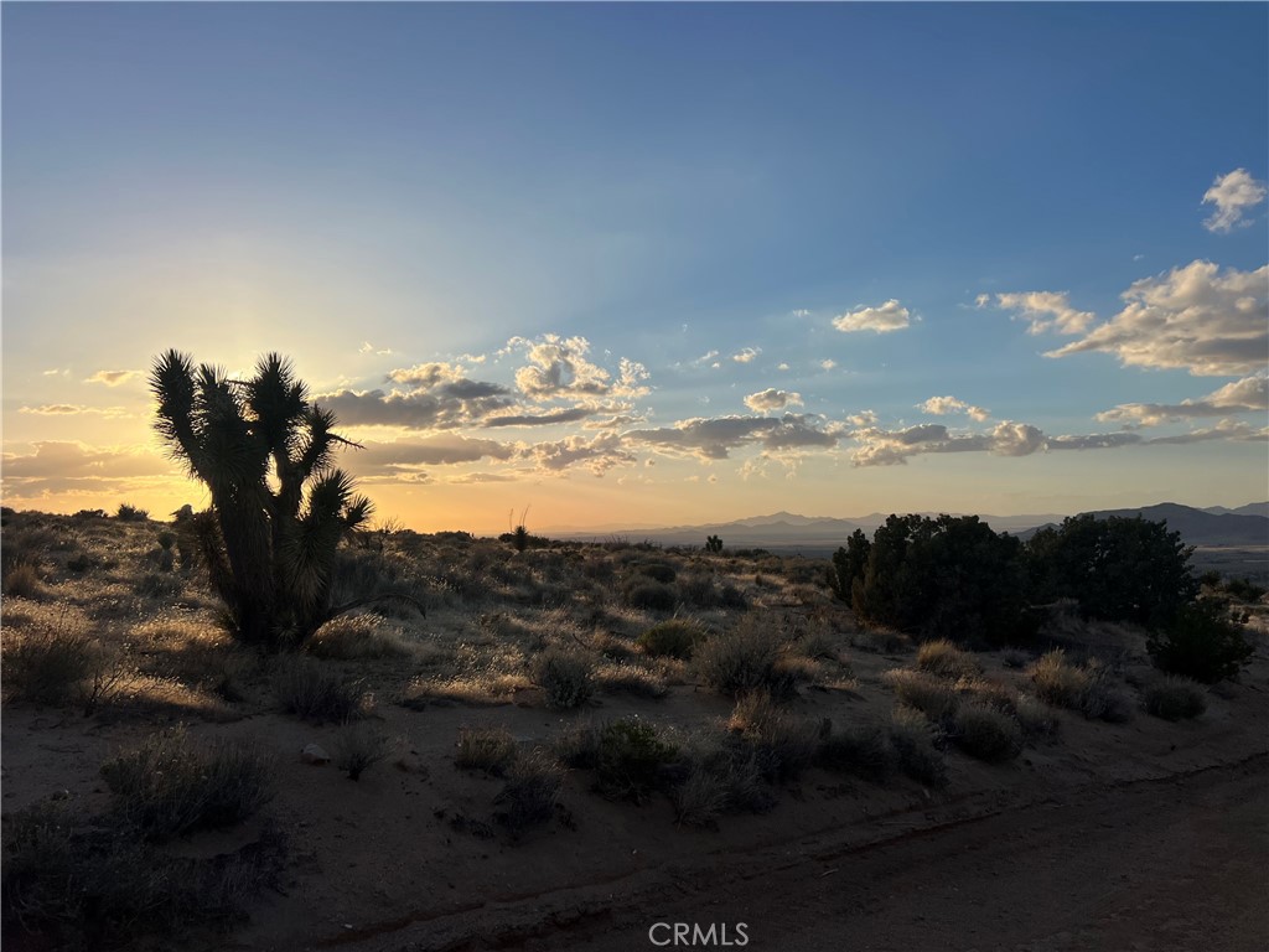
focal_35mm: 26
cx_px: 634
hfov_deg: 67.3
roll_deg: +1.0
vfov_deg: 53.1
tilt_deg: +1.8
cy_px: 476
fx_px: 953
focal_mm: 5.7
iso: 50
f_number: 1.5
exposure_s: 1/5882
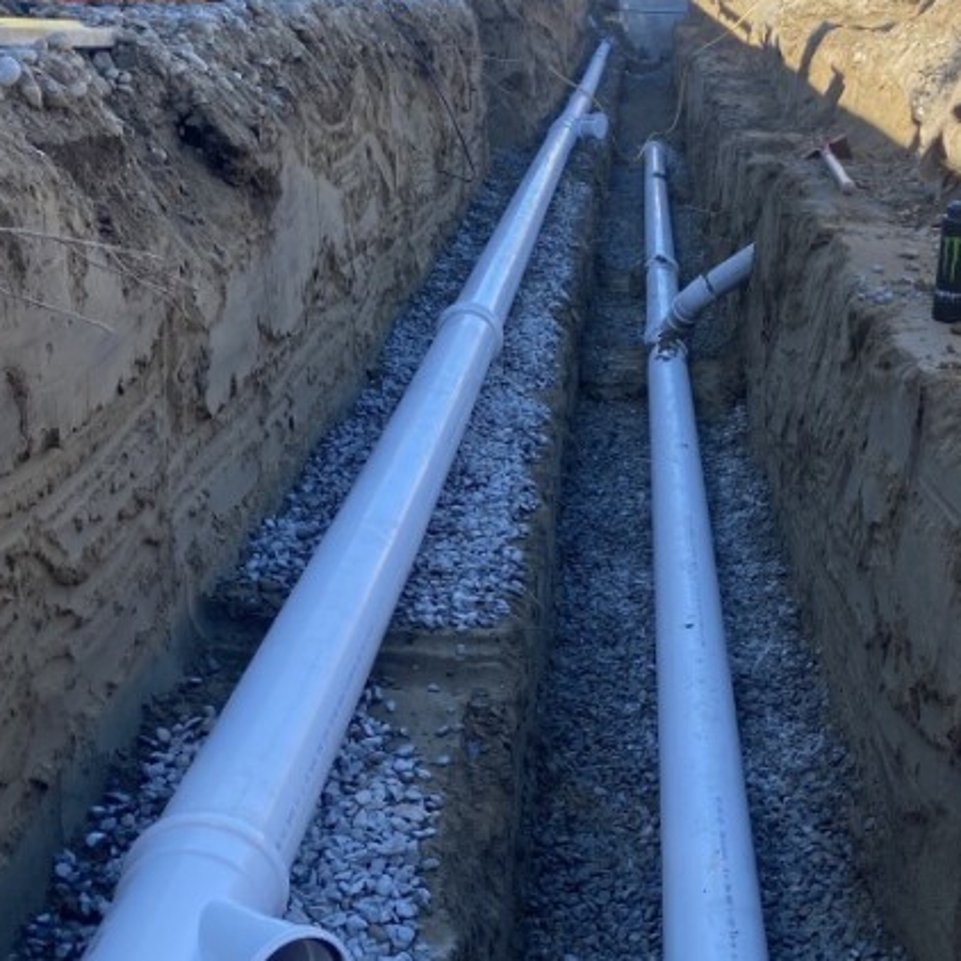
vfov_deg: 34.5
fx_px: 1539
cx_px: 705
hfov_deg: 34.1
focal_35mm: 49
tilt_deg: -20.8
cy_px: 606
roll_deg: -2.9
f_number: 1.8
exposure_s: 1/560
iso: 32
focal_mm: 4.25
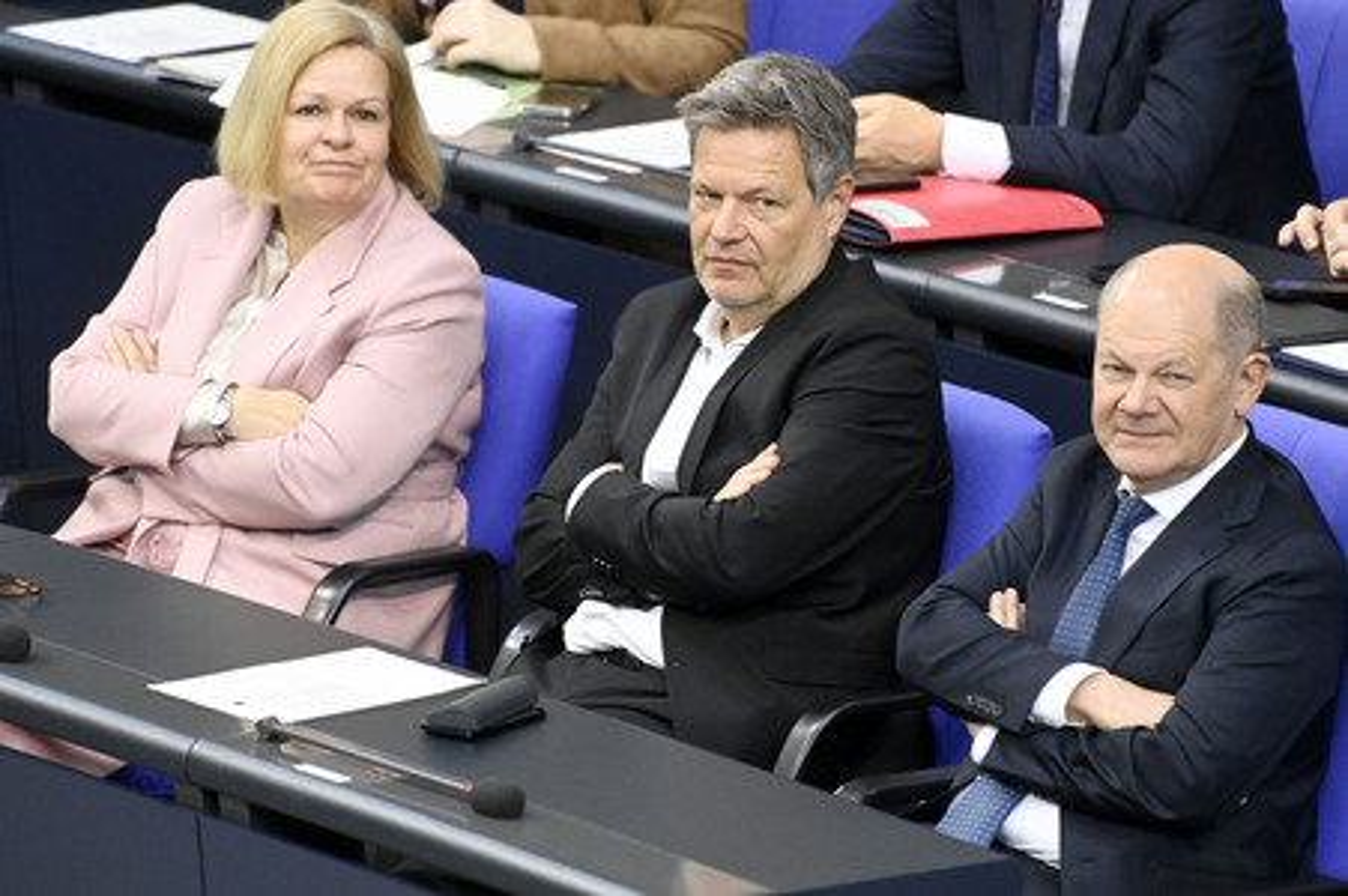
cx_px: 674
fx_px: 16837
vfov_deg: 3.1
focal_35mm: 450
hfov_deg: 4.6
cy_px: 448
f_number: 5.6
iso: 10000
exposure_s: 1/400
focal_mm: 450
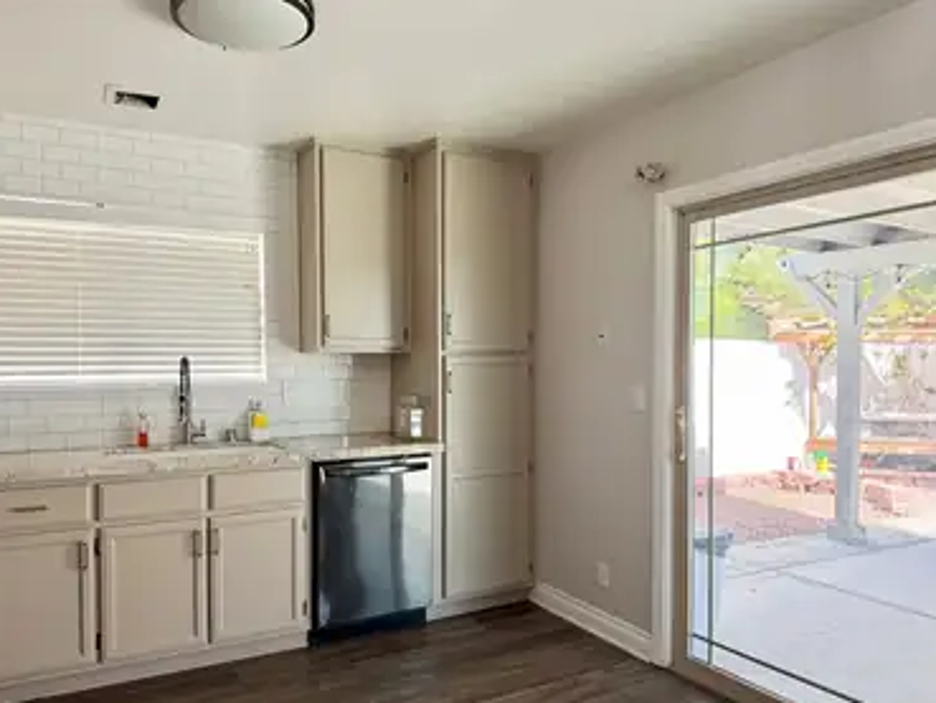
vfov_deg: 53.1
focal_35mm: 26
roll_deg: -1.1
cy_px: 371
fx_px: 703
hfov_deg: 67.3
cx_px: 452
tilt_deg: -1.5
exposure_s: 1/207
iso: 80
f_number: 1.78
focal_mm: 6.76
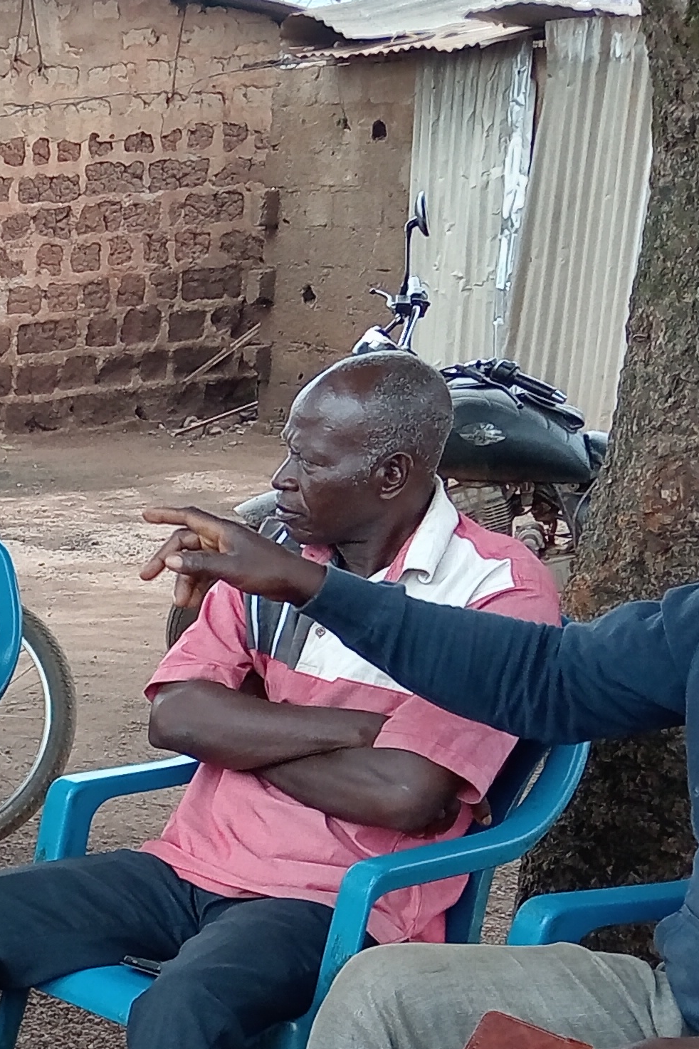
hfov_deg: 15.7
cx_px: -629
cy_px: 940
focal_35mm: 72
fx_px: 2097
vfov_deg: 27.1
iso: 100
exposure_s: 1/187
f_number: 1.8
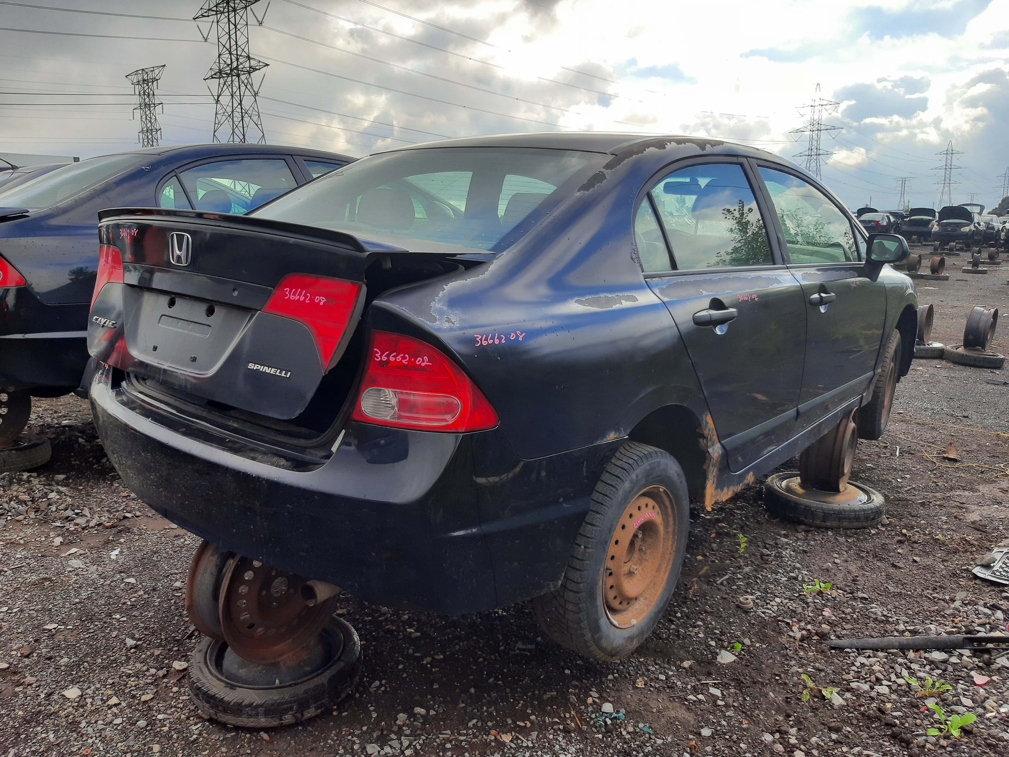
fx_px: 758
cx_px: 504
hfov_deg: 67.3
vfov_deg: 53.1
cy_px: 378
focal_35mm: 26
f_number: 1.7
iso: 40
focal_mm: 3.92
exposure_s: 1/558
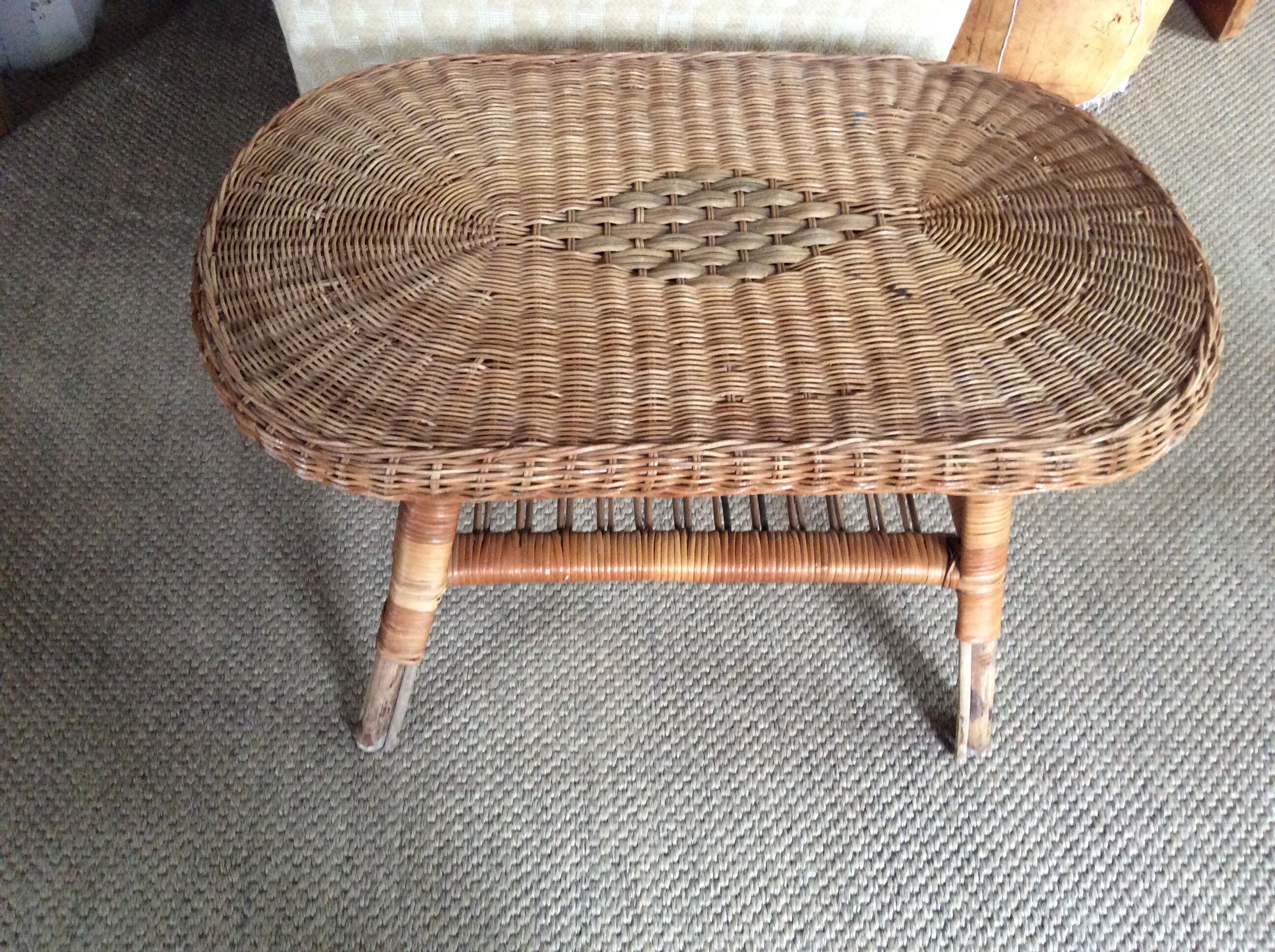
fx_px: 1177
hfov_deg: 56.9
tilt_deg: -52.3
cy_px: 476
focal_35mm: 32
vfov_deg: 44.1
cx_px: 638
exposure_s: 1/25
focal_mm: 3.3
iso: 200
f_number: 2.4
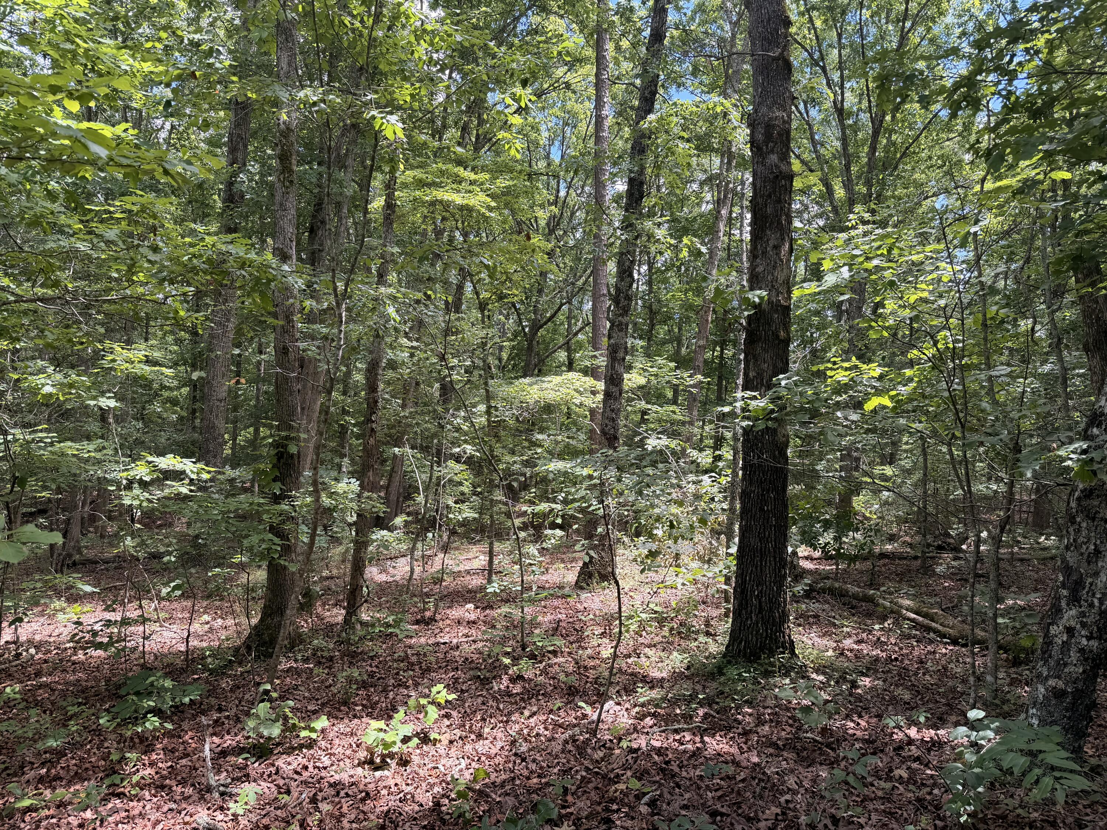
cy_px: 415
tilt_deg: -2.6
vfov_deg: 56.8
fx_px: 768
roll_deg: -3.4
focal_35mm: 24
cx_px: 554
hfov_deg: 71.6
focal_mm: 6.76
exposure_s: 1/433
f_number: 1.78
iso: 80
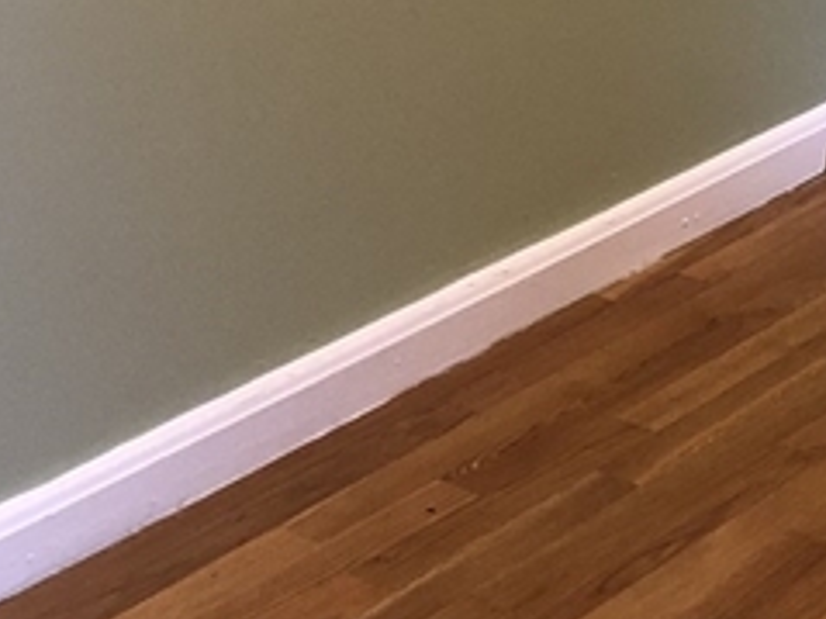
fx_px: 2862
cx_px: 1286
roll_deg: +0.8
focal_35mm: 120
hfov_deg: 15.1
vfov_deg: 11.5
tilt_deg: -10.7
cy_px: -477
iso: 50
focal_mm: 4
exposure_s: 1/15
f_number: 1.8
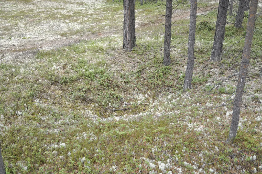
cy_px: 87
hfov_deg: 57.3
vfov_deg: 39.9
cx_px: 131
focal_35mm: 33
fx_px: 240
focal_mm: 22
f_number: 4
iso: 200
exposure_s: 1/200
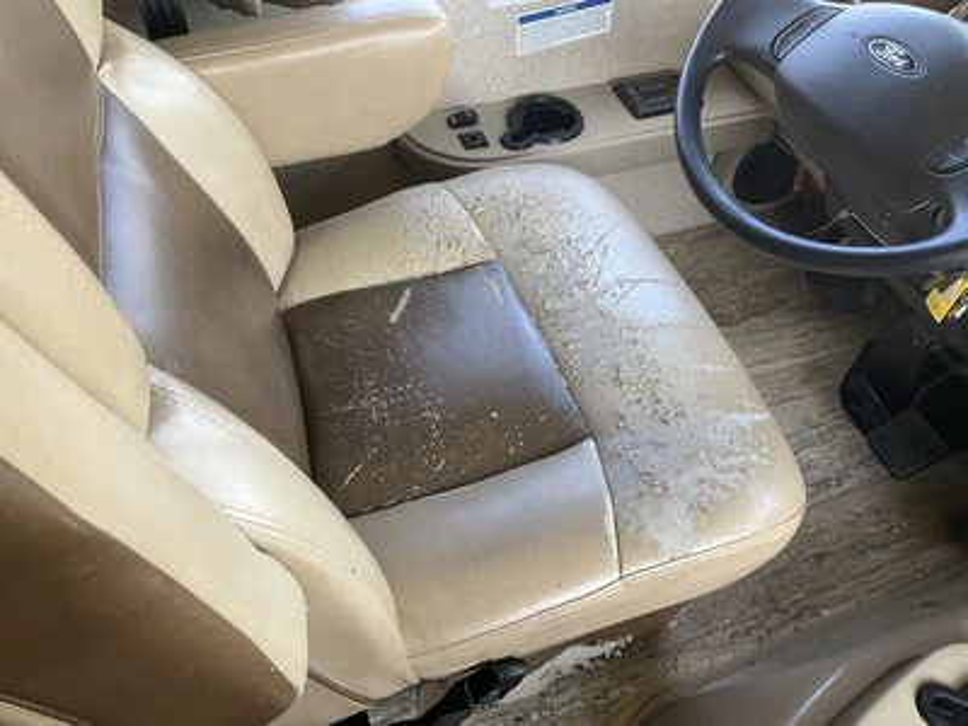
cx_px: 484
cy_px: 363
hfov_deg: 61.7
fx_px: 811
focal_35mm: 29
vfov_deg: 48.2
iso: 50
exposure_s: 1/122
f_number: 1.8
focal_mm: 3
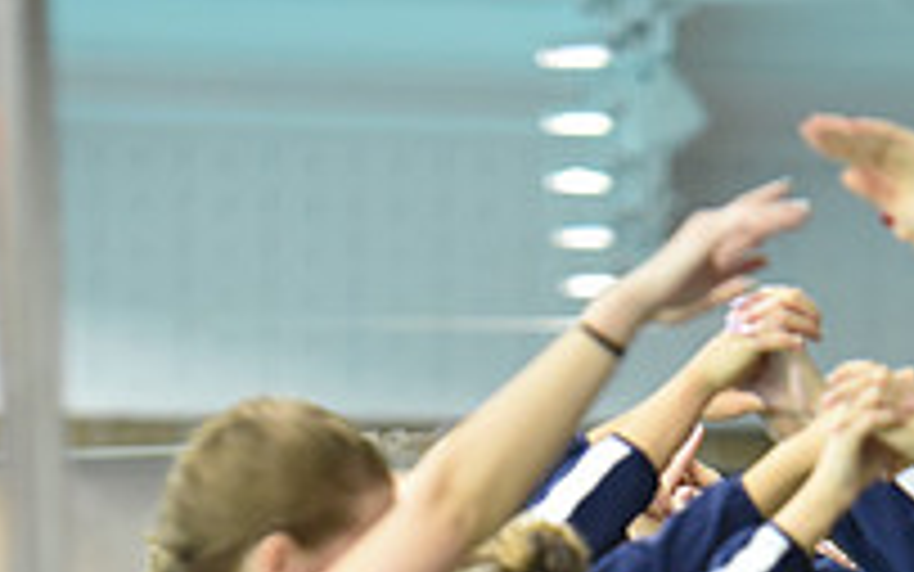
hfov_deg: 5.5
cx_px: 642
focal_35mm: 379
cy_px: 1158
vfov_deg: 3.4
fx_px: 9443
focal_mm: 130
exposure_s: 1/320
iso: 3200
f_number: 2.8
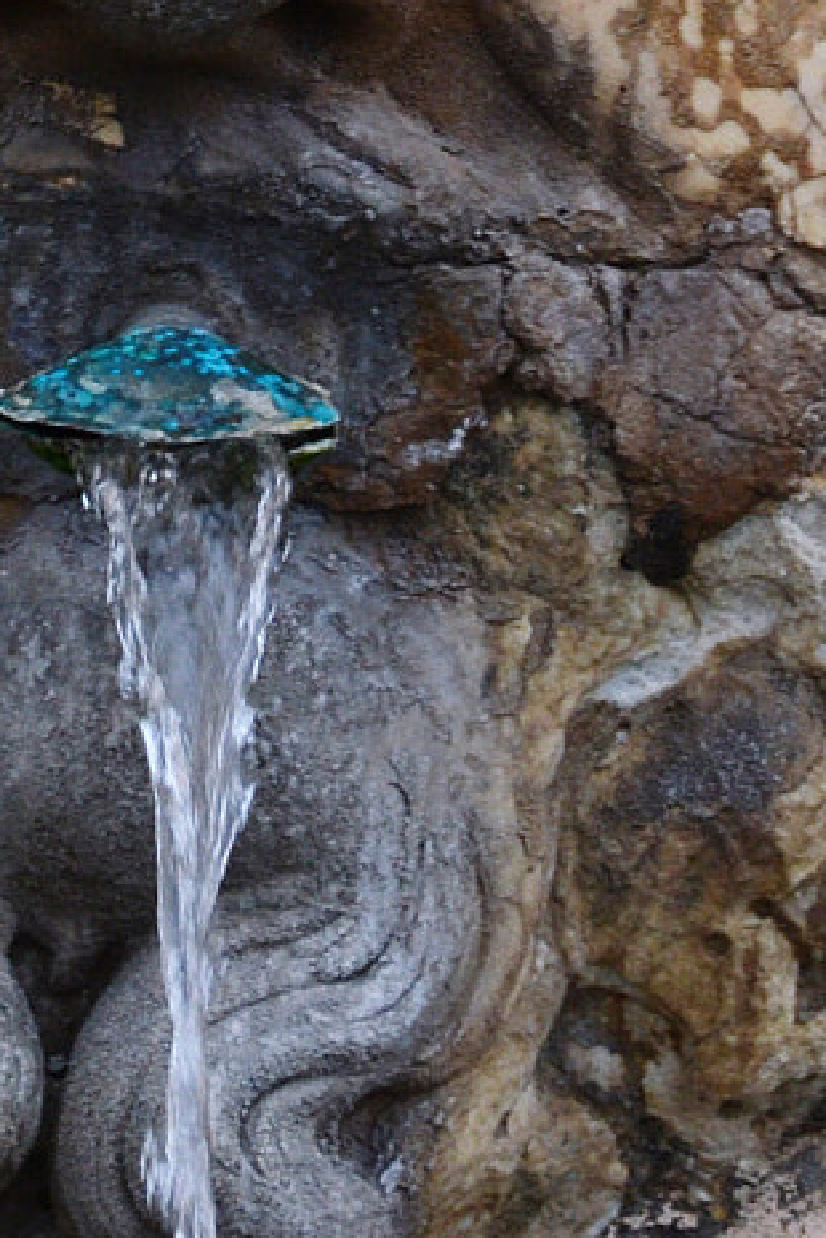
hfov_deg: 2.5
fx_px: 18643
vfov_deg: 3.8
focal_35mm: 542
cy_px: -99
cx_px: 224
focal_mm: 105
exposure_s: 1/125
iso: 500
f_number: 9
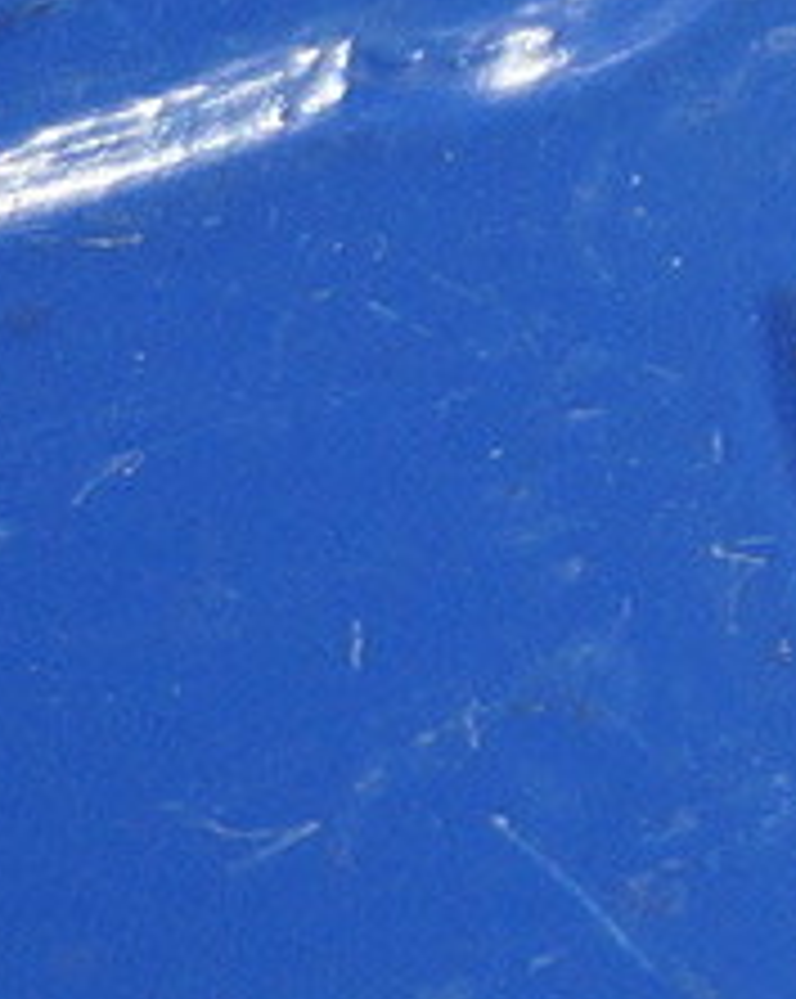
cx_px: 5145
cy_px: -2295
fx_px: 15114
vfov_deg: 3.7
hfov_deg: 2.7
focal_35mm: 512
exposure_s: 1/60
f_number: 5
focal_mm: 33
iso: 320
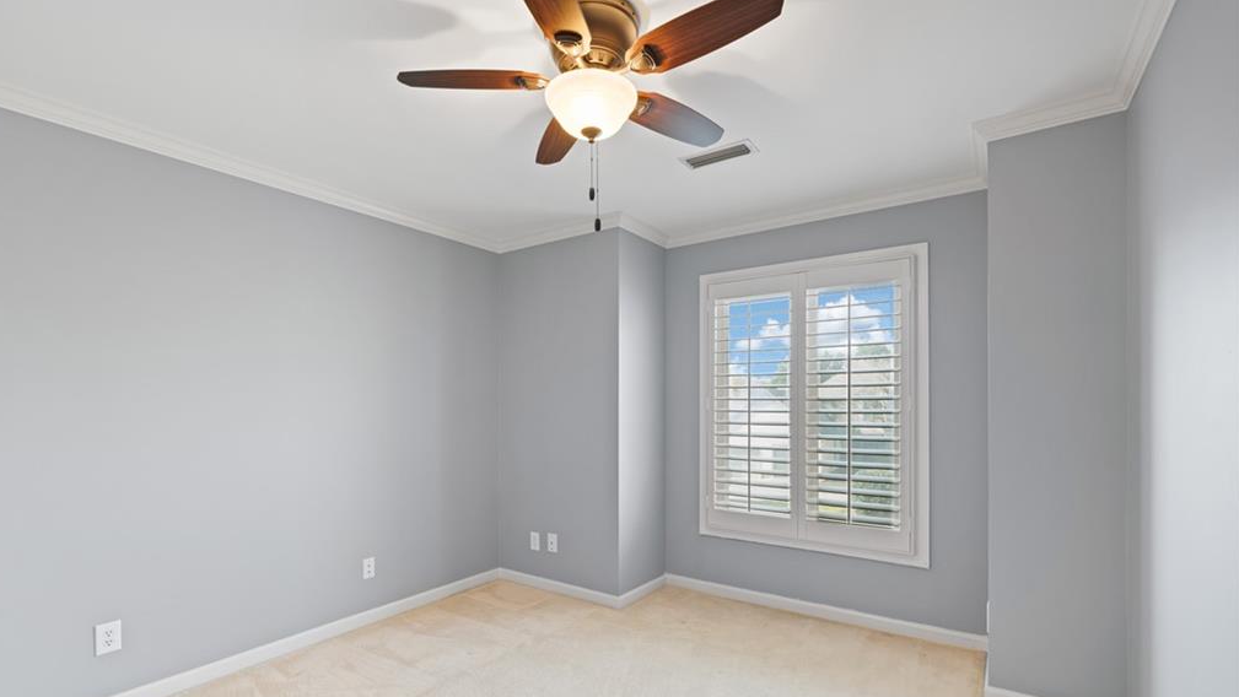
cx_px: 613
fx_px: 576
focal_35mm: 18
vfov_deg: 62.1
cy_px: 399
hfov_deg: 94.2
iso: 400
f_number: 8
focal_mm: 16.5
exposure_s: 1/1.67
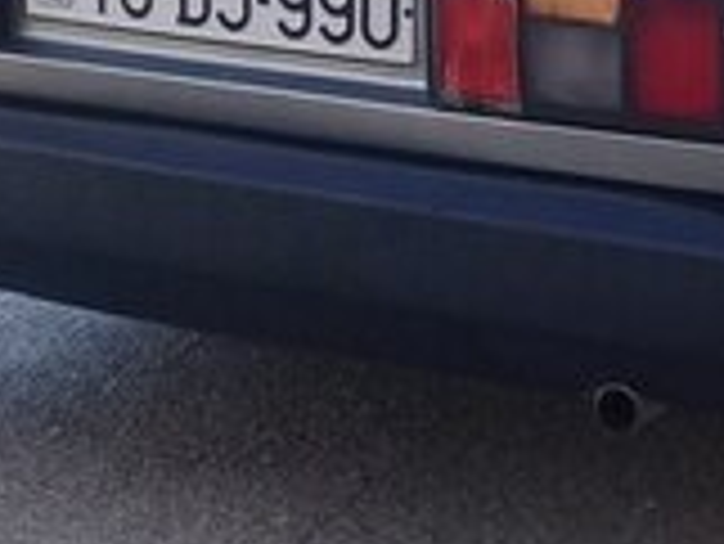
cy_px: -106
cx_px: 728
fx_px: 2658
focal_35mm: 127
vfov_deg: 11.5
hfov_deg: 15.2
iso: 50
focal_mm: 3.3
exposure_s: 1/300
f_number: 2.2
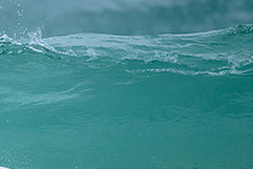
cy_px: 174
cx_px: -87
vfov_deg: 0.6
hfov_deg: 0.8
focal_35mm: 2466
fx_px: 17329
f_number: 6.3
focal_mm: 800
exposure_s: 1/2000
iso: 800
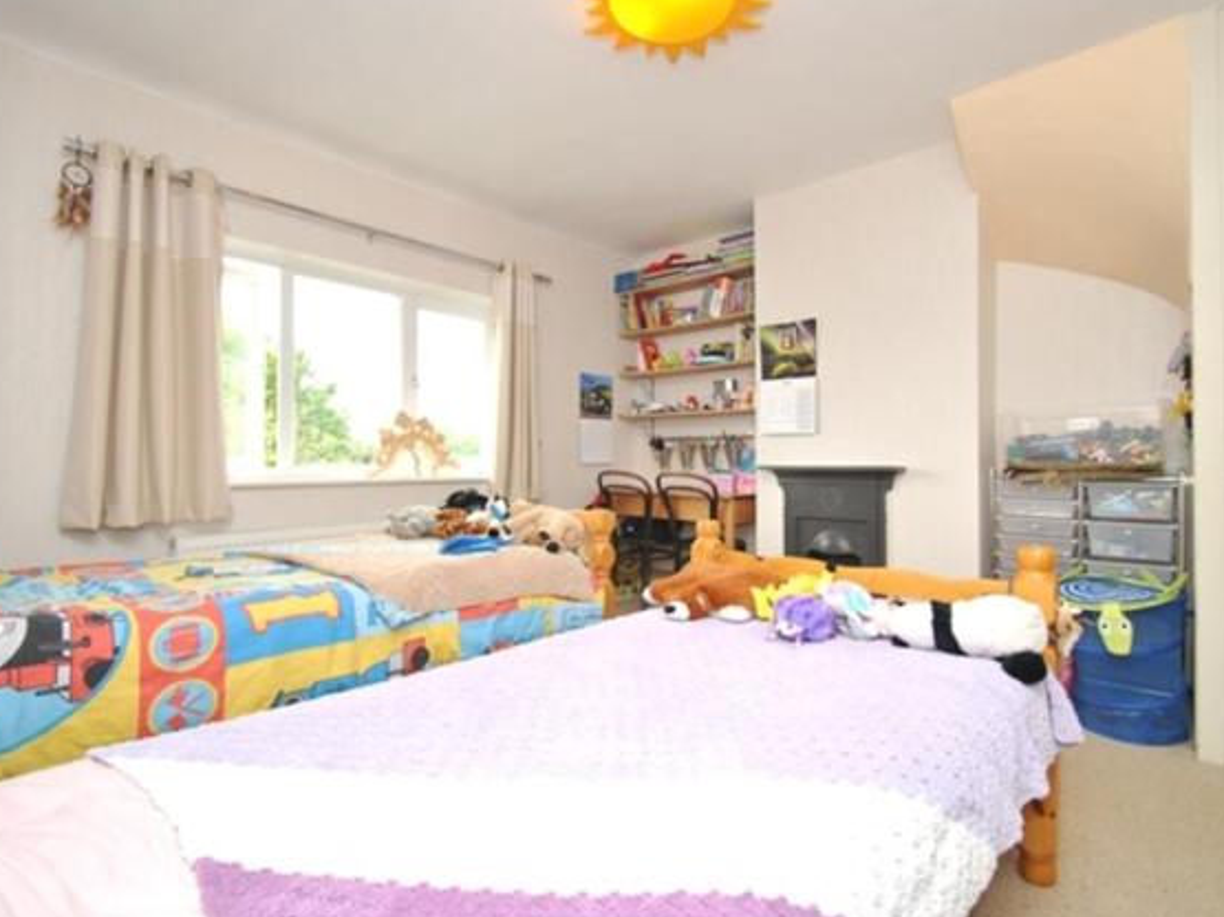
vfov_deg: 74.7
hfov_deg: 90.9
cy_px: 457
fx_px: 601
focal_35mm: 17
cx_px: 652
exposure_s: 1/60
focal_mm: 10
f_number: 4
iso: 200
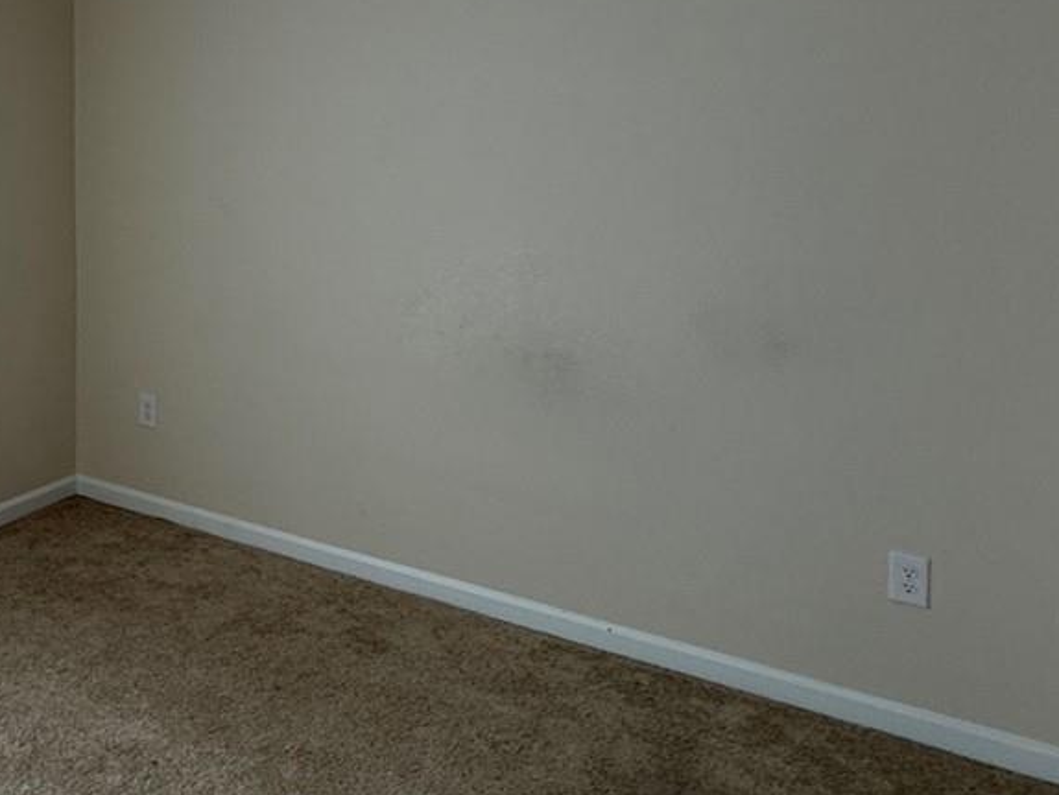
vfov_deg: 35.1
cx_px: 46
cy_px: 107
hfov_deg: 42.5
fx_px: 1194
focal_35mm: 39
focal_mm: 2.22
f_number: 2.2
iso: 50
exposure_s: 1/99
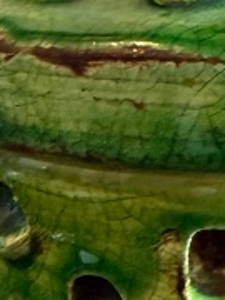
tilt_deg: -21.8
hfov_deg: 9.0
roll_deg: +2.1
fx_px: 1387
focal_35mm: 160
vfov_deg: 12.2
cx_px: 343
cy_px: 285
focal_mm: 2.22
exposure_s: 1/50
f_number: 2.2
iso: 800
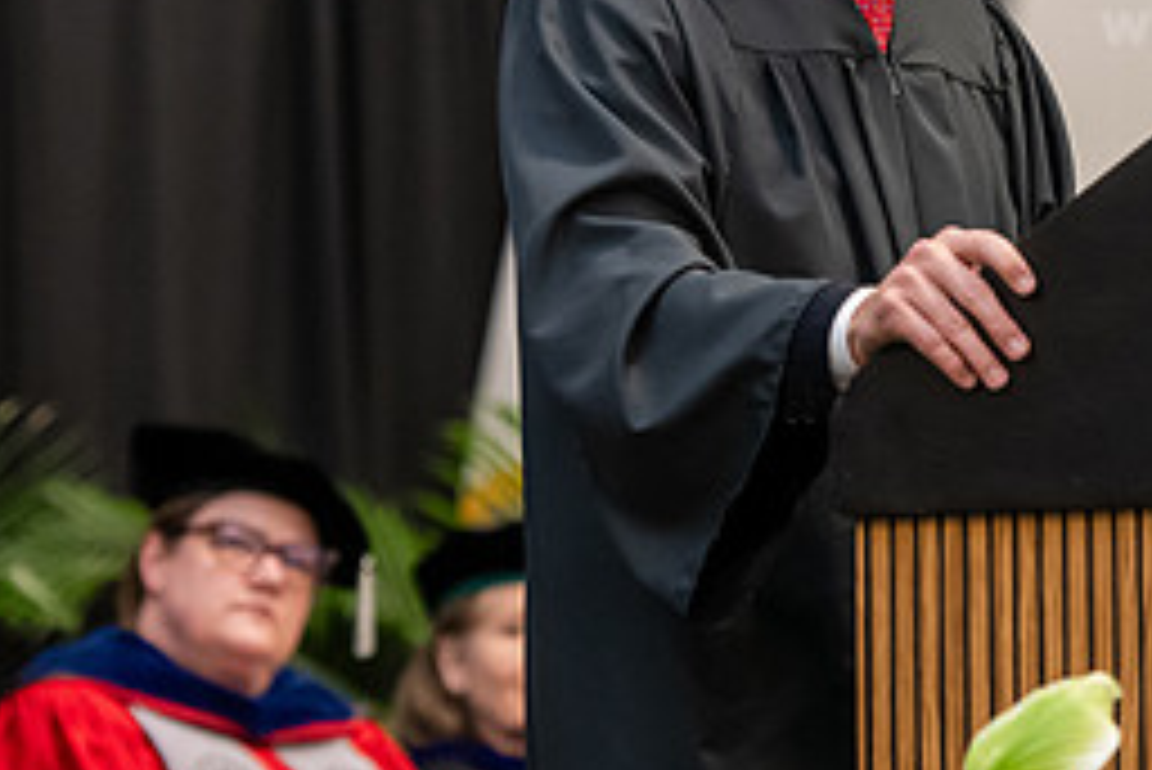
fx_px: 8837
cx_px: 896
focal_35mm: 276
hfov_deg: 7.4
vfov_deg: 5.0
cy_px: 119
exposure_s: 1/200
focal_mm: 122
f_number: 3.2
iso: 3200
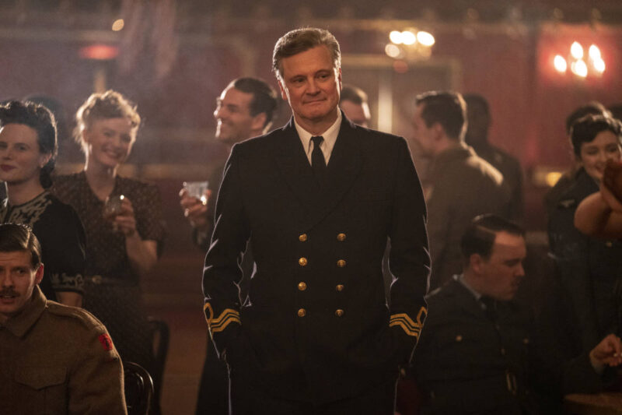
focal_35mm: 154
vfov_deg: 8.9
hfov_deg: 13.3
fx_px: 2660
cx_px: 311
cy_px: 208
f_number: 2.8
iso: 4000
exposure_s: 1/250
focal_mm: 154
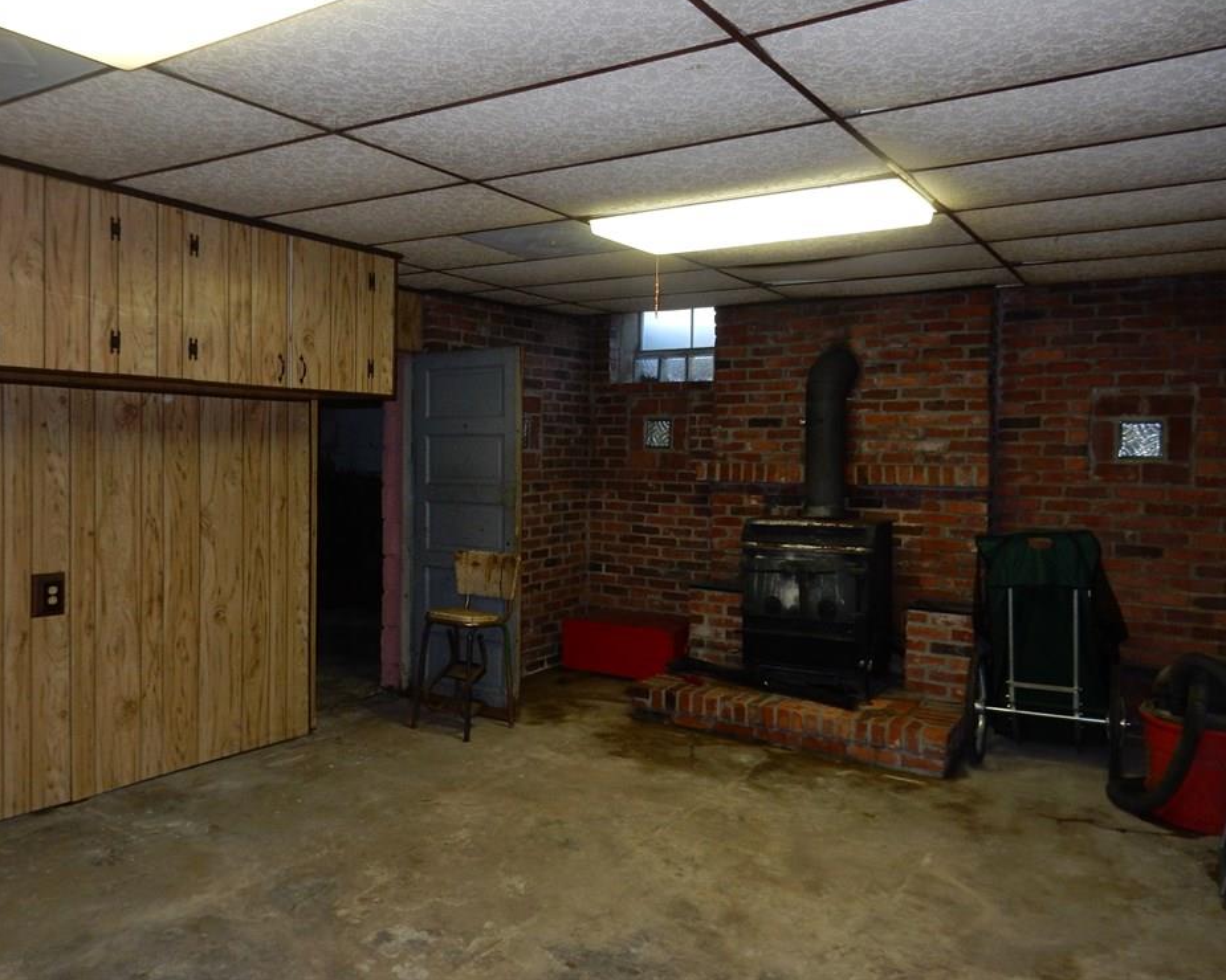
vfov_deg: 53.2
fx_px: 980
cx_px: 569
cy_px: 474
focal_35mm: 27
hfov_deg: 64.0
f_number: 3.7
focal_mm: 4.5
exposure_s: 1/30
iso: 250
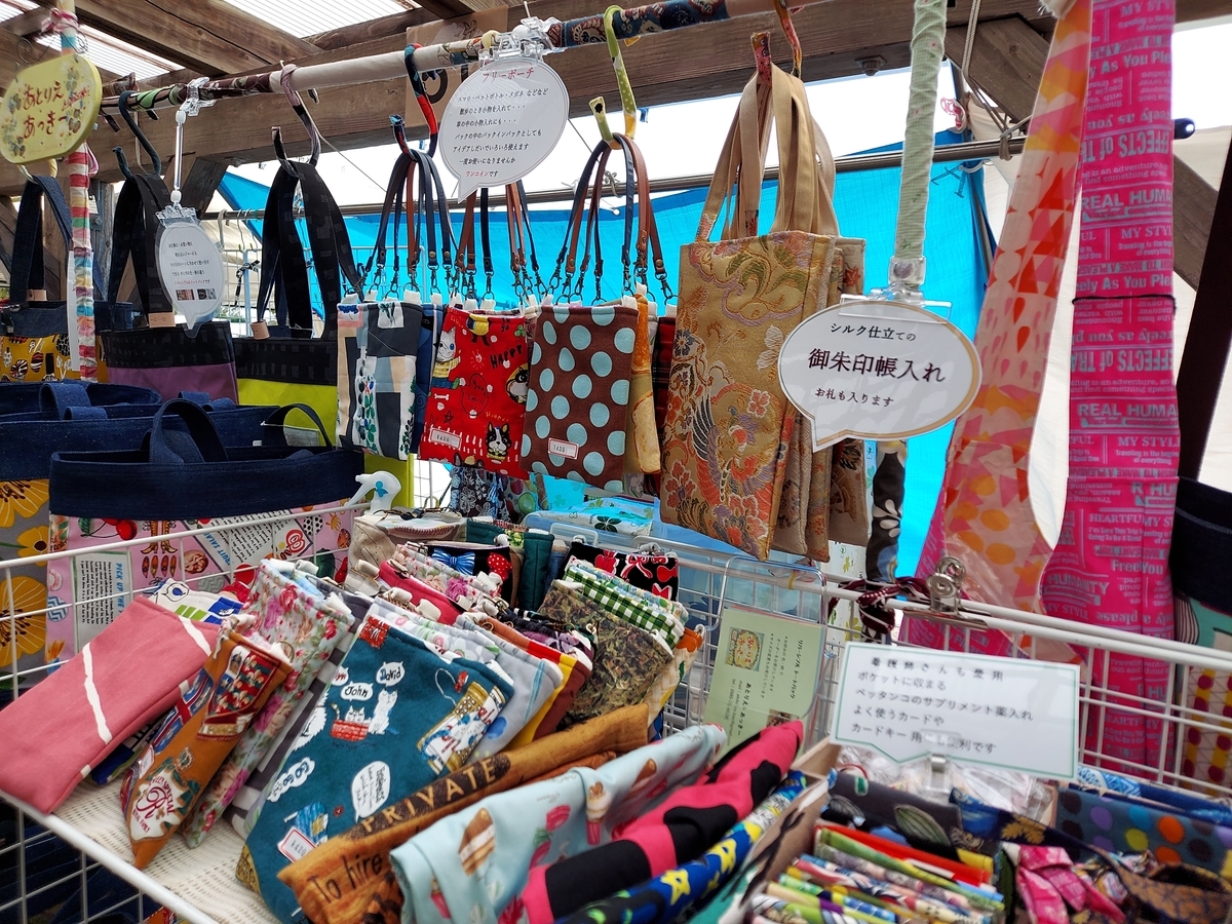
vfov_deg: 54.9
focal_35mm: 25
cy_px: 462
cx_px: 616
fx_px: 890
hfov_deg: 69.4
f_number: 2
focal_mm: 4.6
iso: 50
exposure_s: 1/332
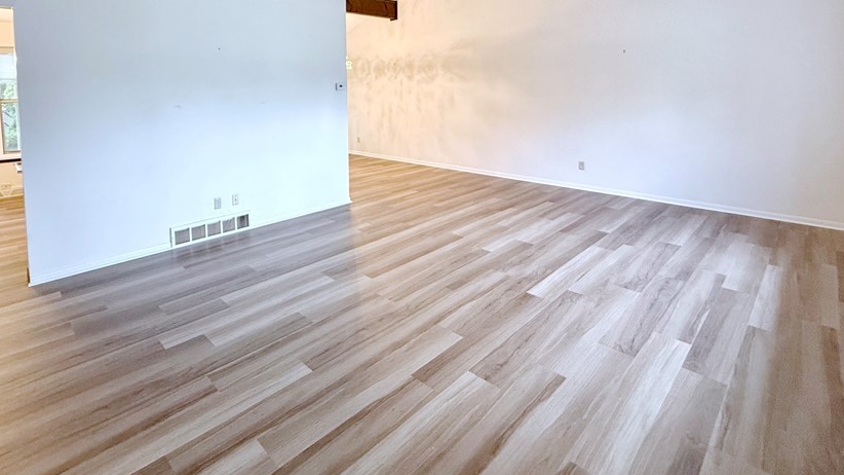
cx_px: 354
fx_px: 425
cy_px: 115
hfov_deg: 88.8
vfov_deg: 55.3
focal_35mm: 19
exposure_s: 1/60
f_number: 2.2
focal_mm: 2.22
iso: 200
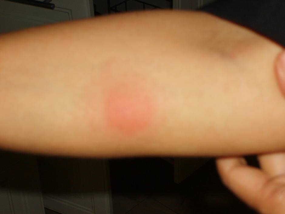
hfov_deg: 27.0
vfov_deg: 20.4
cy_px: 107
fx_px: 593
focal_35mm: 72
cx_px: 142
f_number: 3.9
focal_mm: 12
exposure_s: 1/60
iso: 100
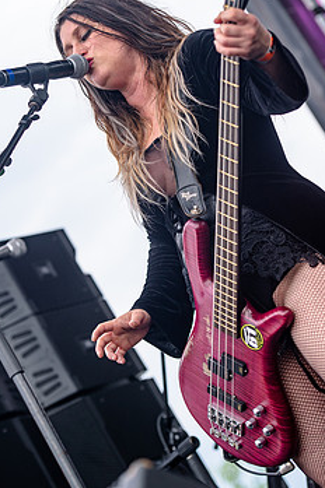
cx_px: 125
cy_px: 187
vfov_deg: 15.9
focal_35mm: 129
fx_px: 1750
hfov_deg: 10.6
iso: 200
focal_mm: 100
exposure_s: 1/640
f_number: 4
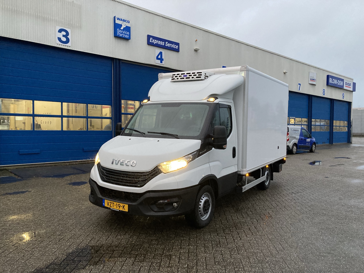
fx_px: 294
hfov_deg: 63.4
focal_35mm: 28
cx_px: 182
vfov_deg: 49.7
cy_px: 136
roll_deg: +0.9
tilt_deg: -1.7
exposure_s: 1/50
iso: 250
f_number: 1.8
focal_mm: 3.99
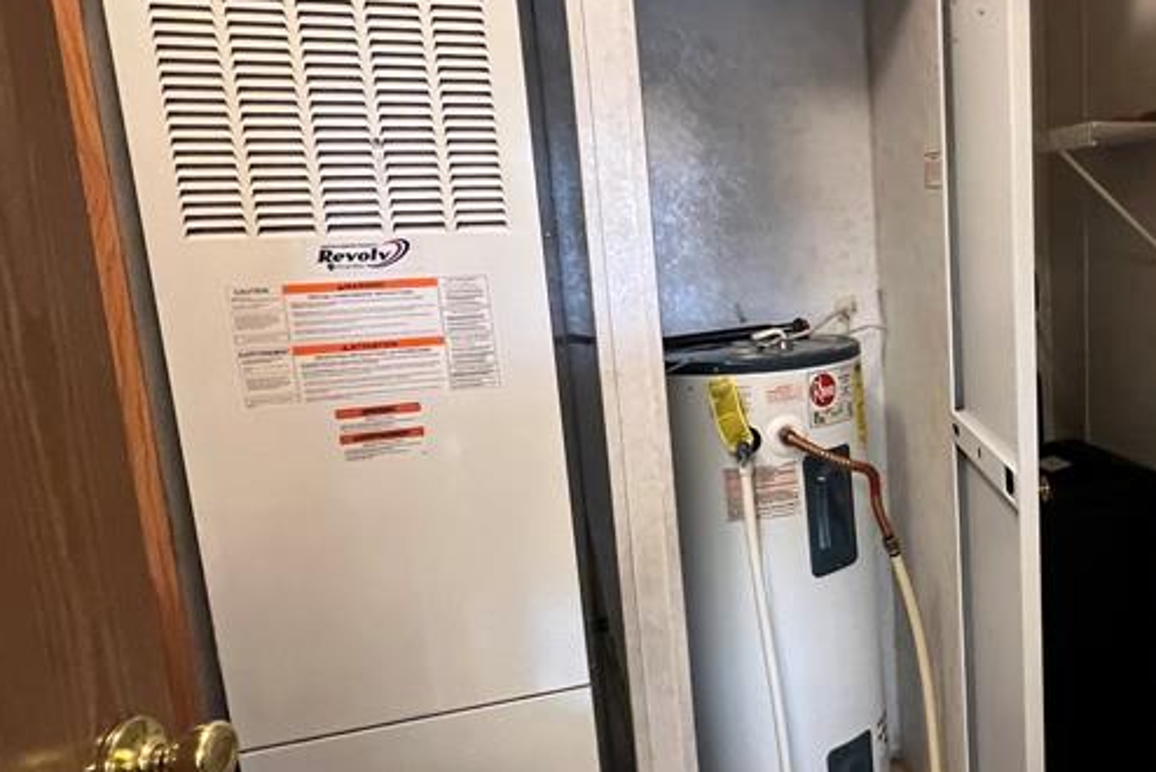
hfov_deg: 57.9
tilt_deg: -9.8
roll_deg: +1.6
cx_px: 999
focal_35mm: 28
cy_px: 386
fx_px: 900
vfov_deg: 46.5
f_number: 1.8
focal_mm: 1.57
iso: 640
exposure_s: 1/60
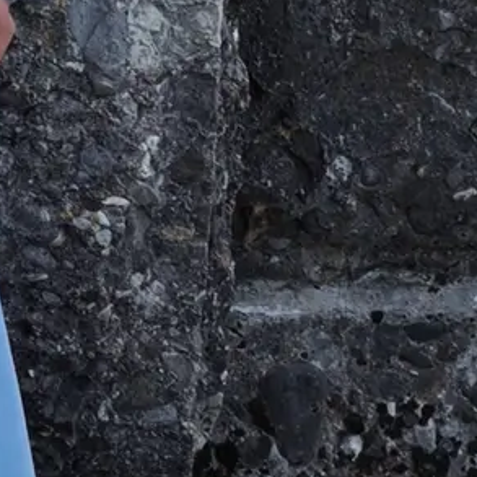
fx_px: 2261
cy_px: 267
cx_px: -171
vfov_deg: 12.0
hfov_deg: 11.7
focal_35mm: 145
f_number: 1.6
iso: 50
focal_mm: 6.57
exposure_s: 1/544
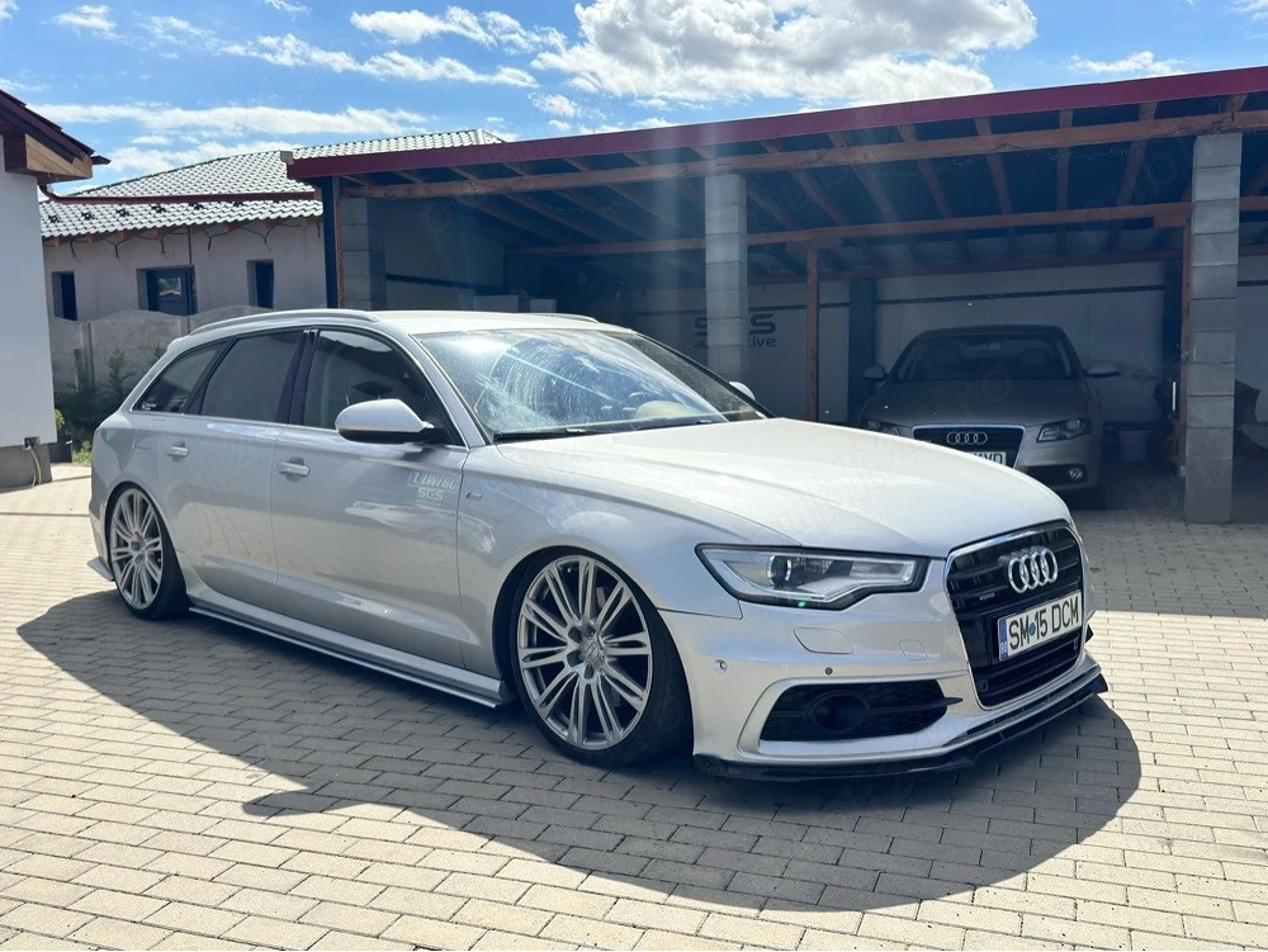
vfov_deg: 45.5
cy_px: 476
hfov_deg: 58.3
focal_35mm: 31
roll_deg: +1.9
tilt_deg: -6.0
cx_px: 634
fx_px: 1136
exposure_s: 1/11628
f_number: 1.78
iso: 100
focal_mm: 6.76
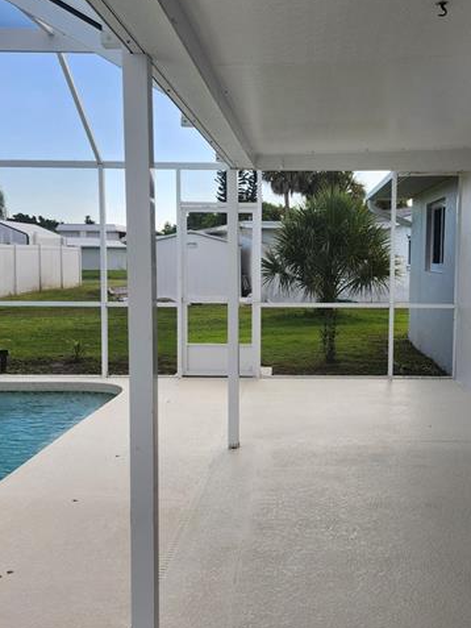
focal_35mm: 37
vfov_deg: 50.1
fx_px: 671
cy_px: 319
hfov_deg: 38.3
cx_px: 305
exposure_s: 1/433
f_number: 1.8
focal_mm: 5.54
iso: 25
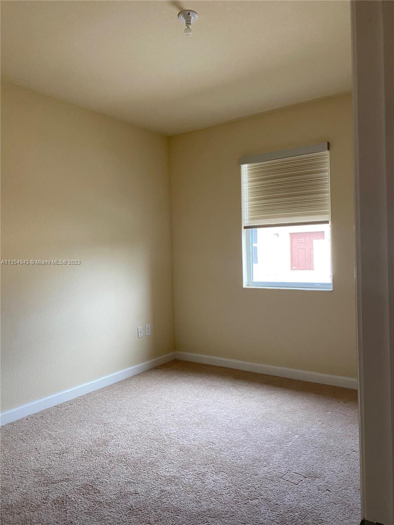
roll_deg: +2.1
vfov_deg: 67.3
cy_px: 262
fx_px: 395
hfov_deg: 53.1
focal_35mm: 26
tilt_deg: -0.1
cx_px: 197
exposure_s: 1/60
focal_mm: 4.25
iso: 160
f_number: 1.8
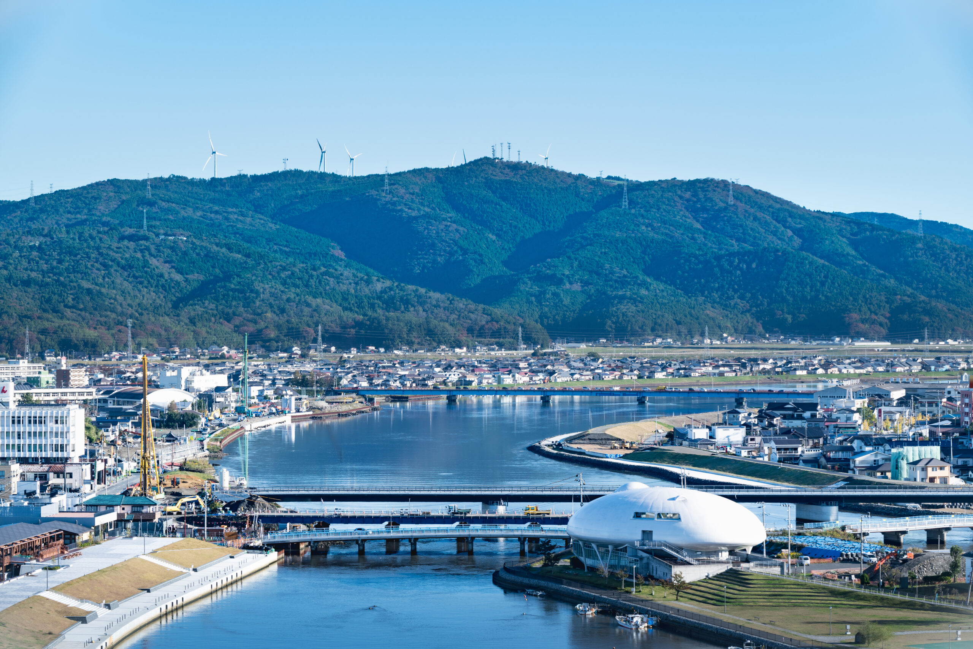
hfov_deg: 19.5
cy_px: 324
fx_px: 2838
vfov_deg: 13.0
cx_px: 486
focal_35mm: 105
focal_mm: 105
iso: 64
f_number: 9
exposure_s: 1/250
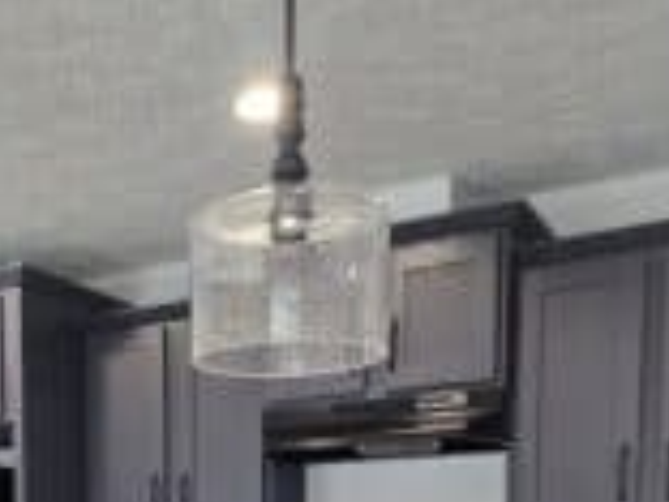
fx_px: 966
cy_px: 712
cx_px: 142
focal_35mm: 50
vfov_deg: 24.1
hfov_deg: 37.0
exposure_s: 1/60
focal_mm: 2.2
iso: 100
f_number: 2.2
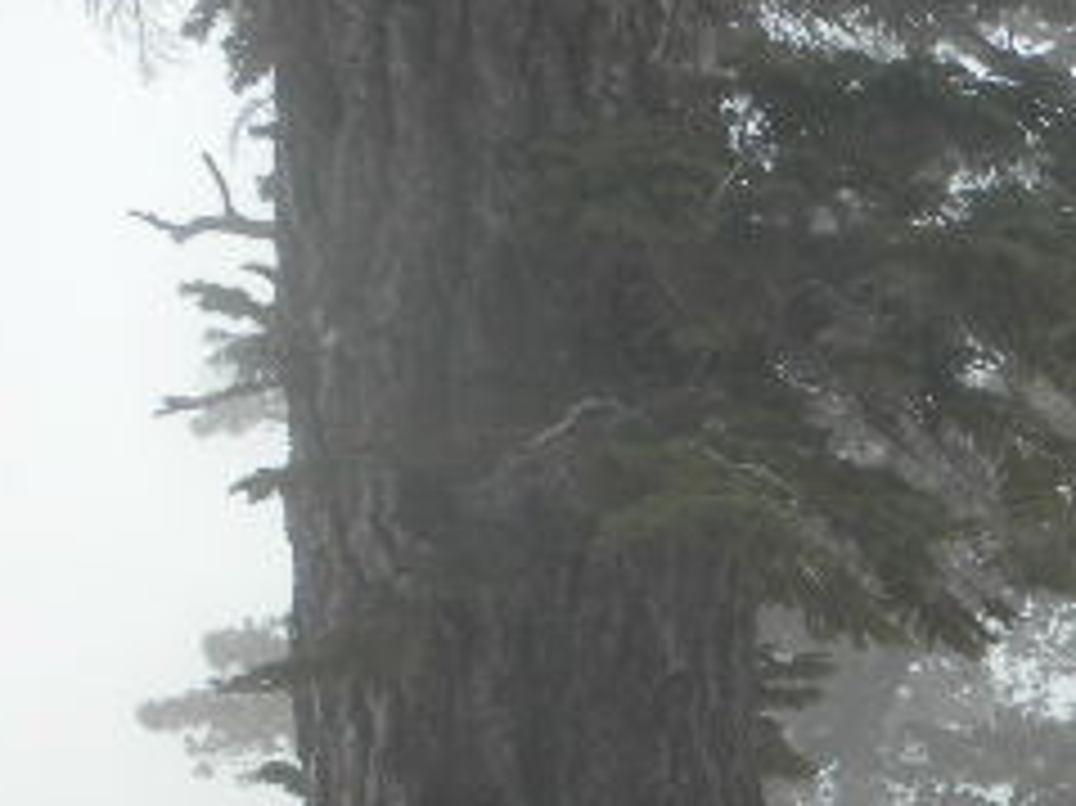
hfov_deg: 15.1
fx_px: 3759
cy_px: 1092
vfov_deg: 11.8
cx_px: 1616
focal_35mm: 121
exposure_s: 1/95
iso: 90
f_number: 10
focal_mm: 6.6
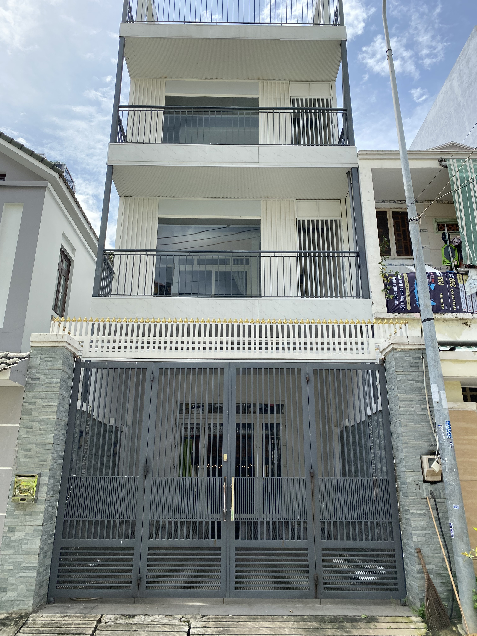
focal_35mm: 26
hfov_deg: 53.1
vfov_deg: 67.3
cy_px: 318
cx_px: 238
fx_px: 478
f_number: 1.8
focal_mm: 4.25
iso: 32
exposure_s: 1/2105
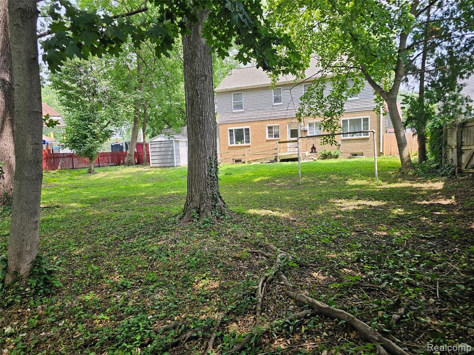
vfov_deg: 58.9
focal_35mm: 23
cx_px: 237
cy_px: 178
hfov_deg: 73.9
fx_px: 315
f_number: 1.7
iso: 25
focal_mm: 6.3
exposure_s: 1/207
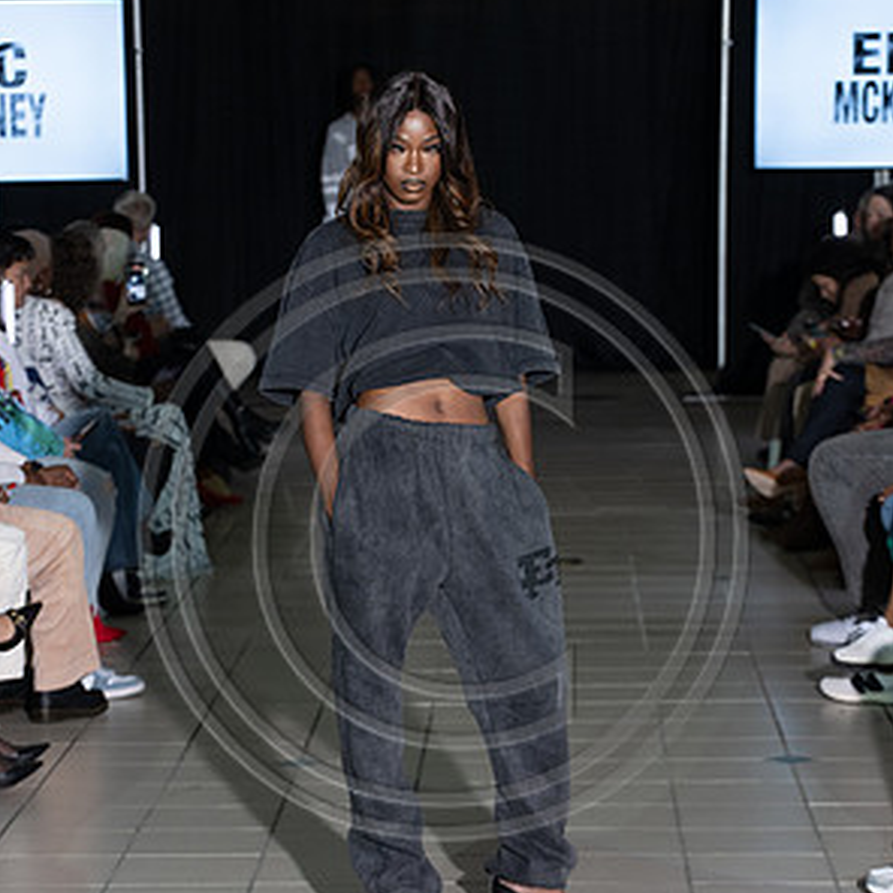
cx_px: 443
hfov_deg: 13.5
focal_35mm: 129
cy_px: 534
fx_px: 3765
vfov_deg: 13.5
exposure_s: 1/160
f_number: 5.6
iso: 1250
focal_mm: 100
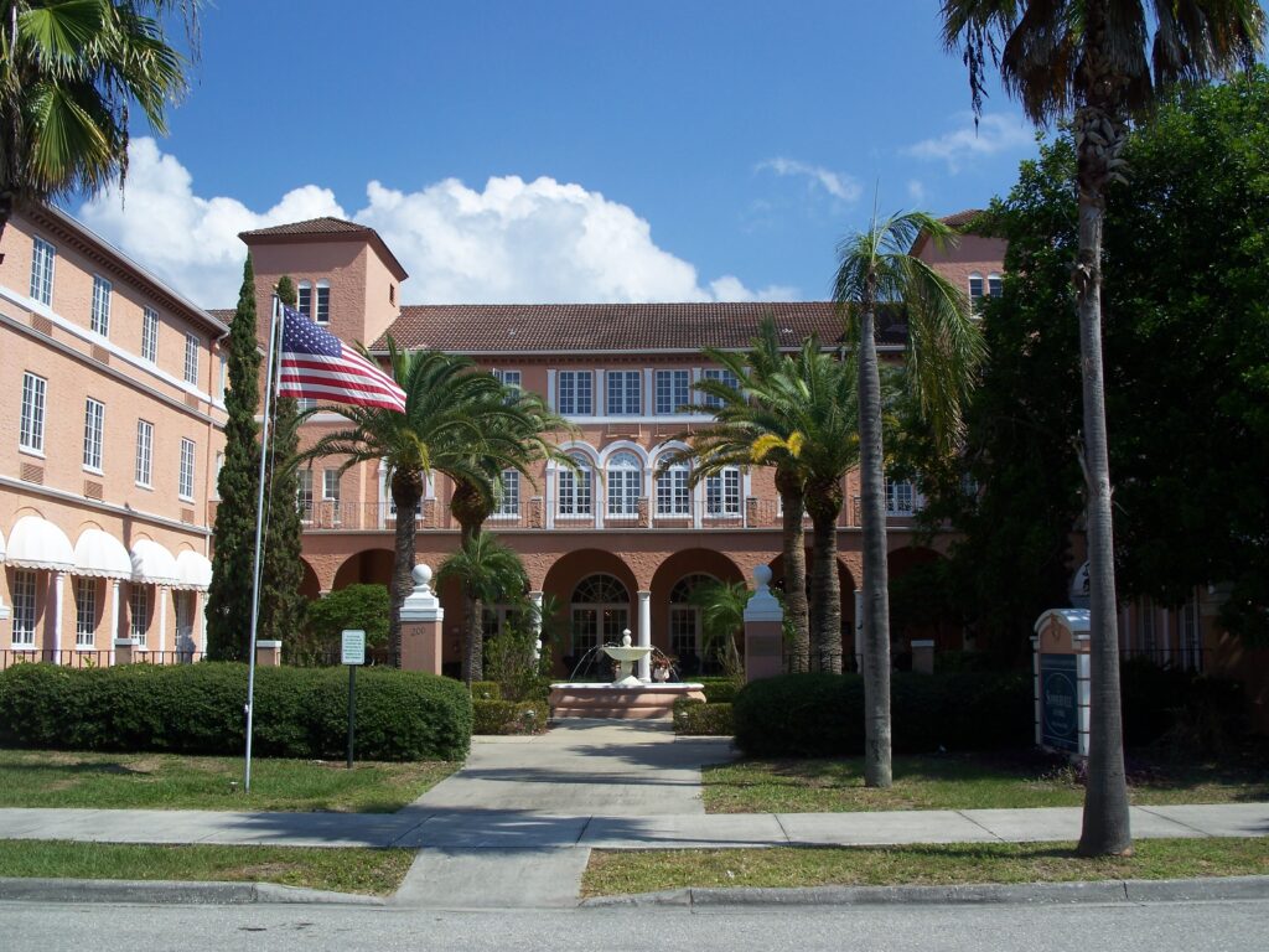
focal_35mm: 37
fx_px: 1356
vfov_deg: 38.7
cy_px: 476
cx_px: 634
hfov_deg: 50.1
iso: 64
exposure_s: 1/640
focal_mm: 7.8
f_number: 4
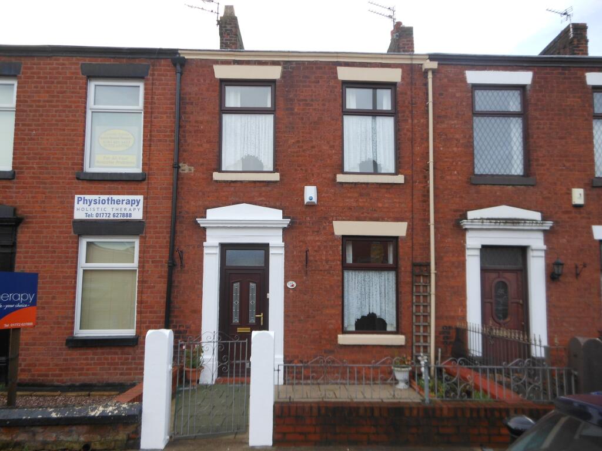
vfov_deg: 54.9
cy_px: 226
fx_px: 435
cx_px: 301
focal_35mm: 25
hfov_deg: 69.4
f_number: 3.2
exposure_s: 1/100
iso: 80
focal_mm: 4.5
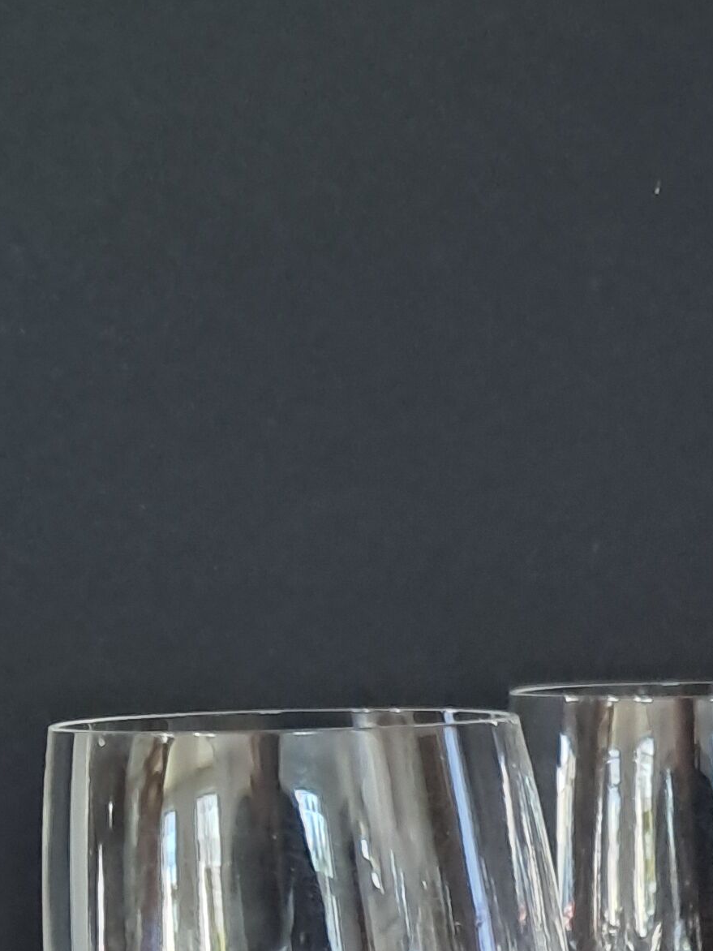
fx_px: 2582
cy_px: 1406
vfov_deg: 18.6
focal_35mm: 94
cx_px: 1116
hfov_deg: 14.5
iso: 640
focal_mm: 4
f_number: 1.8
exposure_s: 1/50
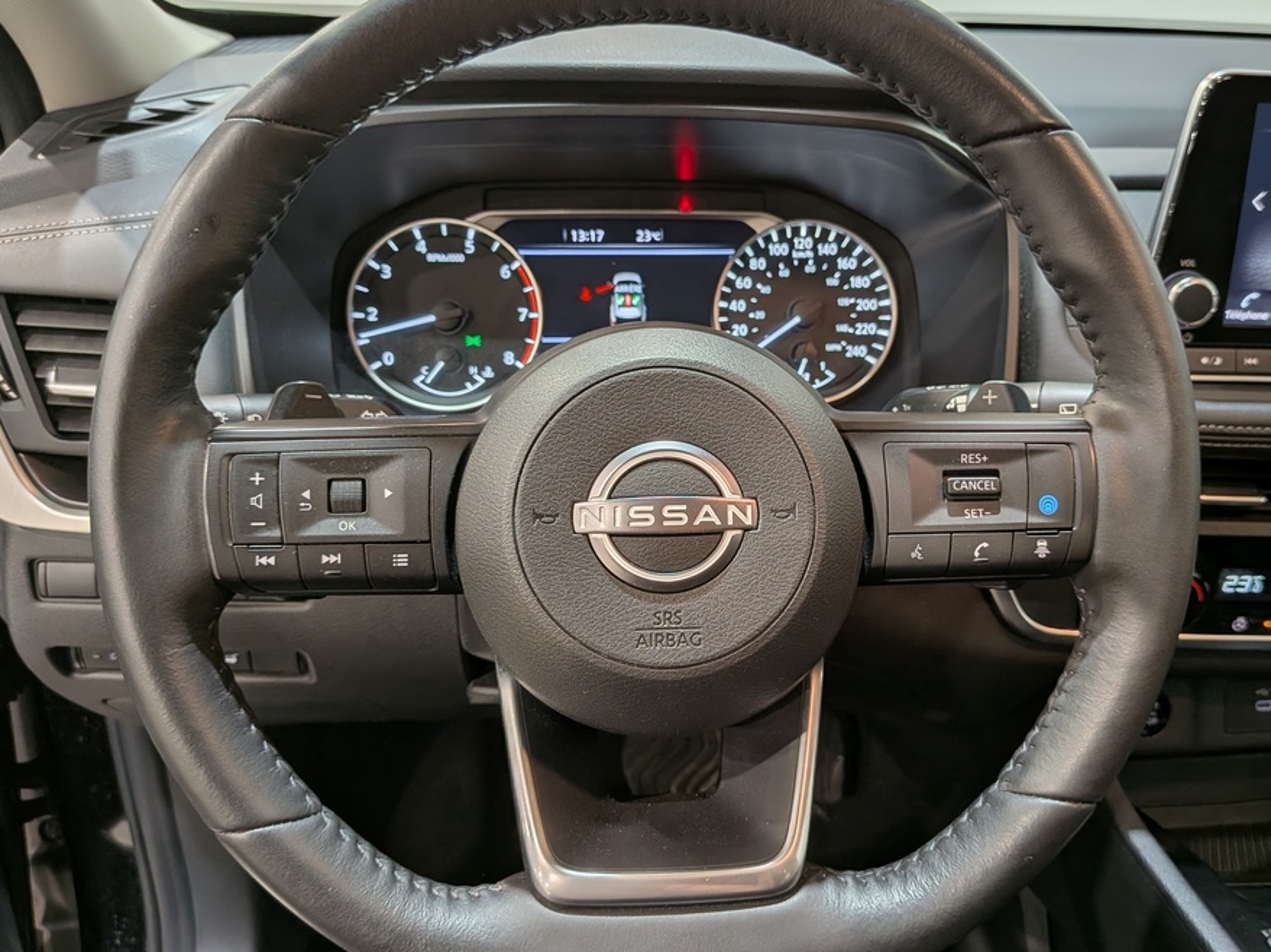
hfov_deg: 63.4
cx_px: 666
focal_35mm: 28
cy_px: 464
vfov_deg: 49.7
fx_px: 1028
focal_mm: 4.53
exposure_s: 1/120
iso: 43
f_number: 1.7
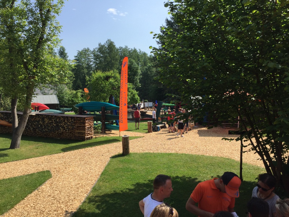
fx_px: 242
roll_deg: -1.2
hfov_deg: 61.7
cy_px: 108
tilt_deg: -2.0
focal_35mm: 29
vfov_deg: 48.2
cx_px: 144
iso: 32
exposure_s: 1/1721
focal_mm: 4.15
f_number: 2.2
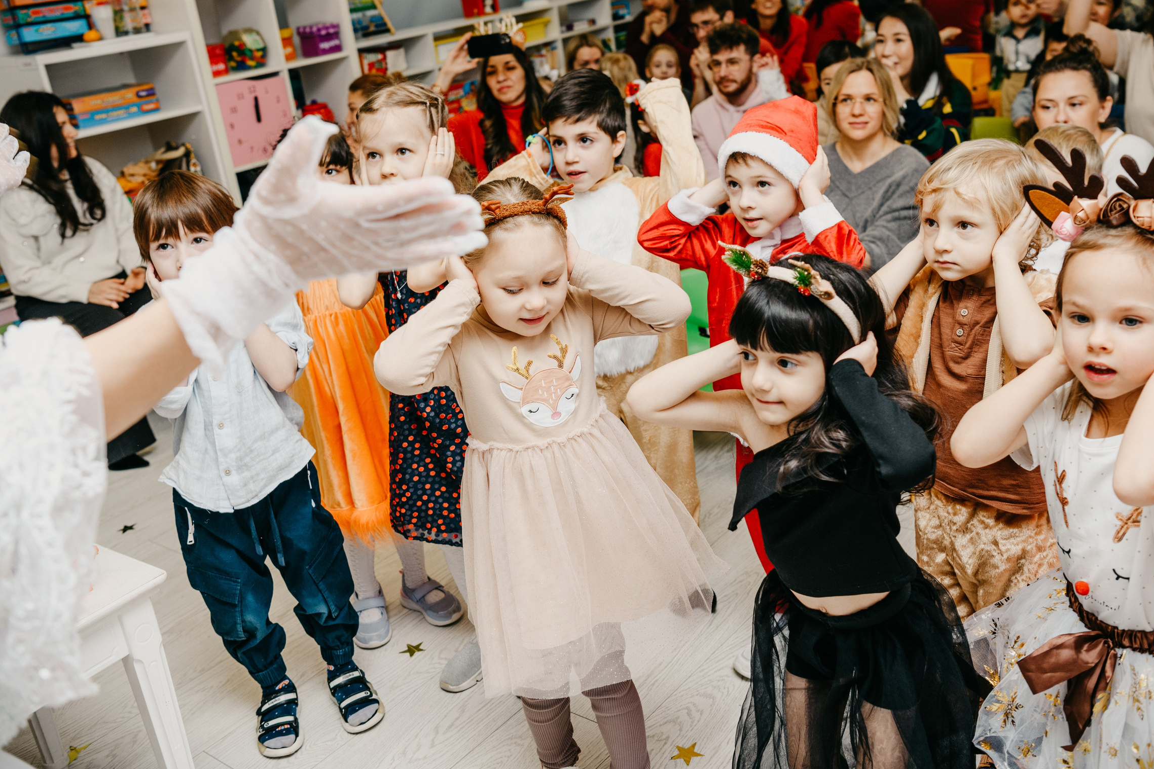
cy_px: 351
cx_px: 592
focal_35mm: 36
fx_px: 1154
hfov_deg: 53.1
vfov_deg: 36.8
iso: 250
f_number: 4
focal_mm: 32
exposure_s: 1/160
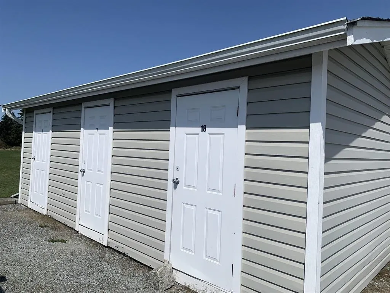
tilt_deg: +0.1
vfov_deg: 53.1
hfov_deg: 67.3
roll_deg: -2.5
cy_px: 146
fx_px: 293
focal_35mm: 26
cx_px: 195
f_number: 1.8
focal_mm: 4.25
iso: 25
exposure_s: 1/6452
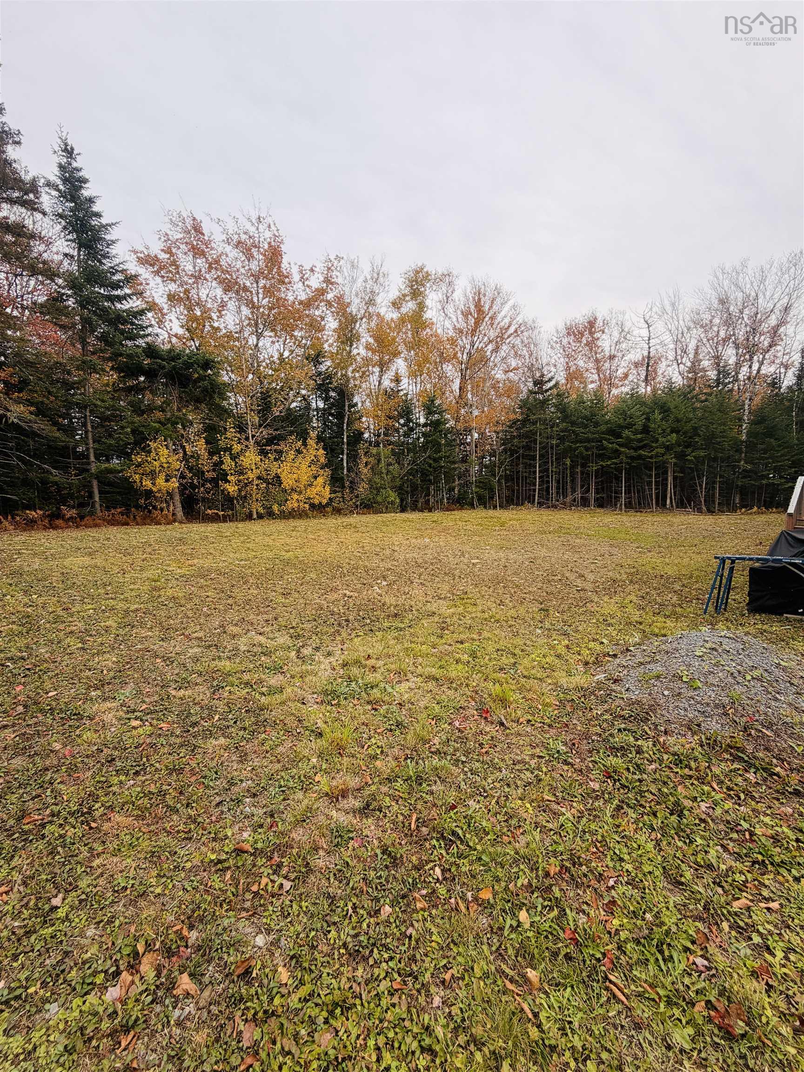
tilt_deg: -6.2
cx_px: 402
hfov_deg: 85.7
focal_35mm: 14
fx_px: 434
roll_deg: +0.9
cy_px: 536
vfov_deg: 102.1
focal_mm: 2.22
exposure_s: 1/596
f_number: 2.2
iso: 40
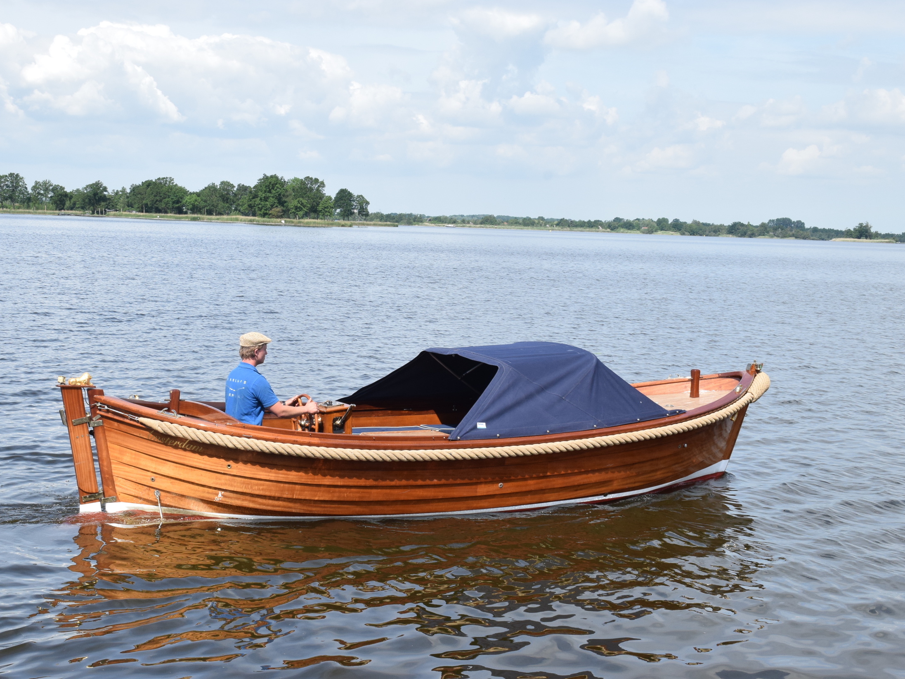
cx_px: 391
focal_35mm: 58
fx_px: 1505
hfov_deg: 33.4
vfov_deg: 25.4
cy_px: 343
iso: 640
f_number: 18
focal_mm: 35
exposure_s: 1/320
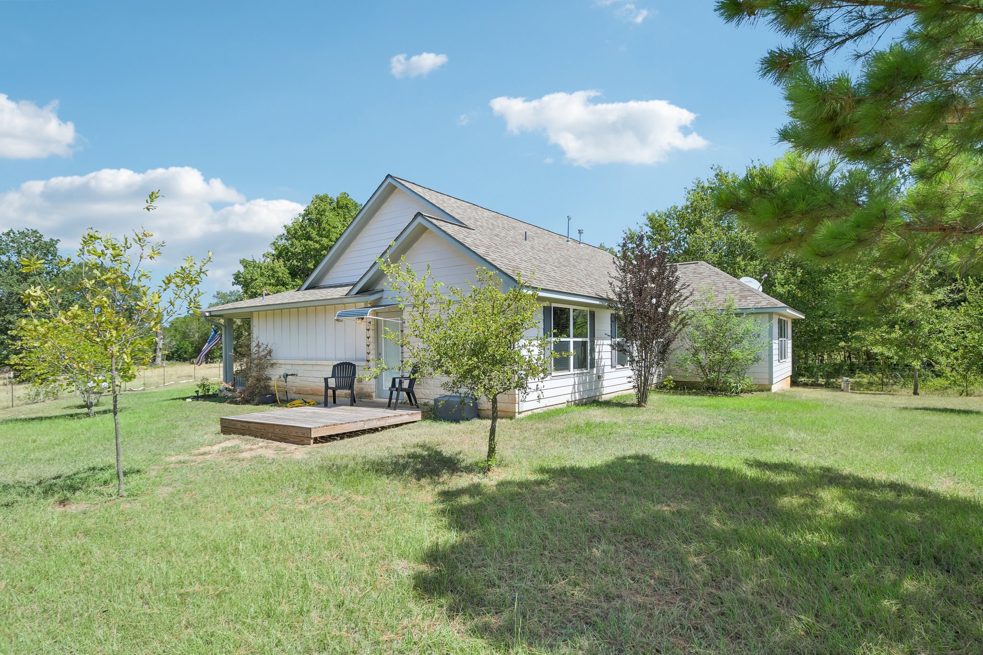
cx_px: 492
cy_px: 328
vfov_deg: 70.4
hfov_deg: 93.3
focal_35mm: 17
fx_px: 464
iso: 400
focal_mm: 11.5
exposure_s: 1/500
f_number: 8
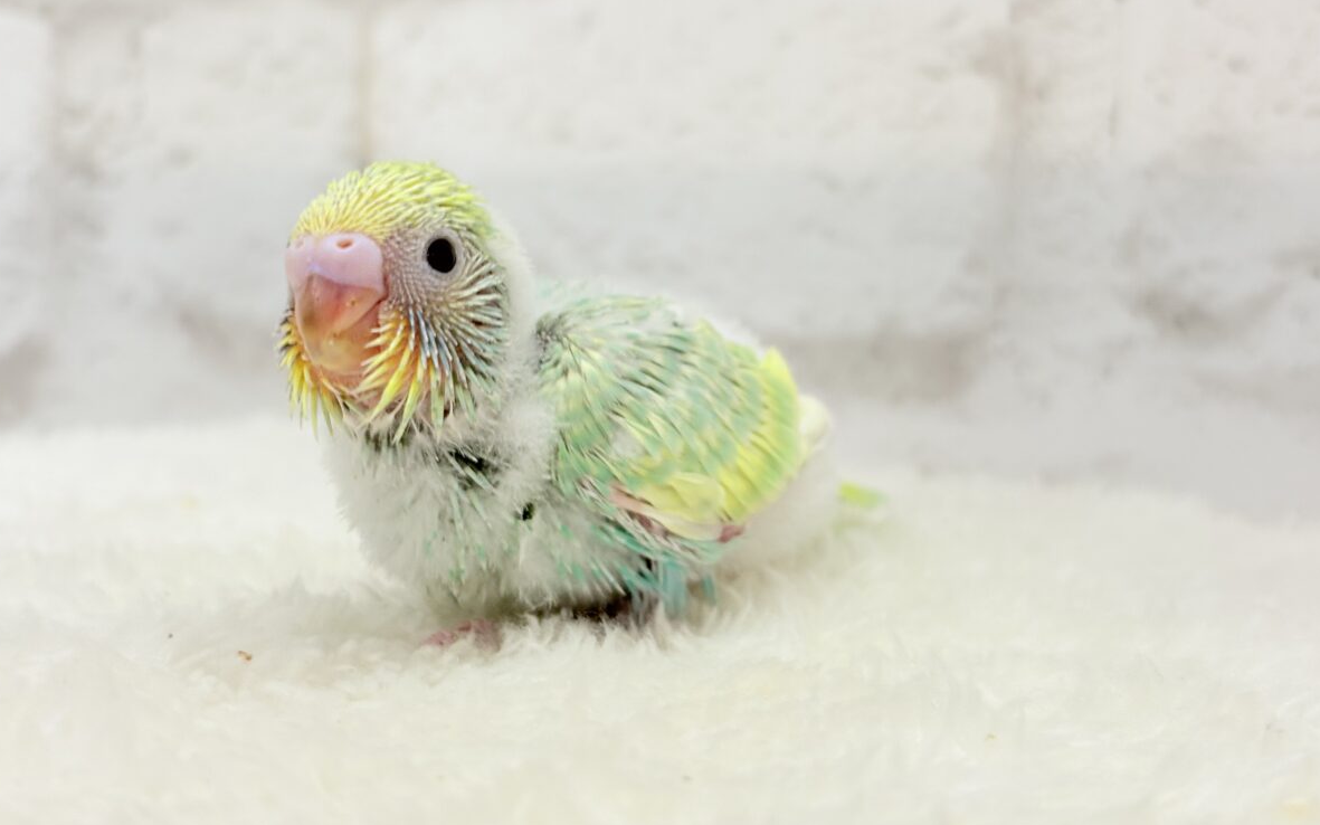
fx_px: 2014
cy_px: 331
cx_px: 654
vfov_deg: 23.1
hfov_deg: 36.3
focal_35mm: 56
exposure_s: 1/50
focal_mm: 5.96
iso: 32
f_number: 1.6
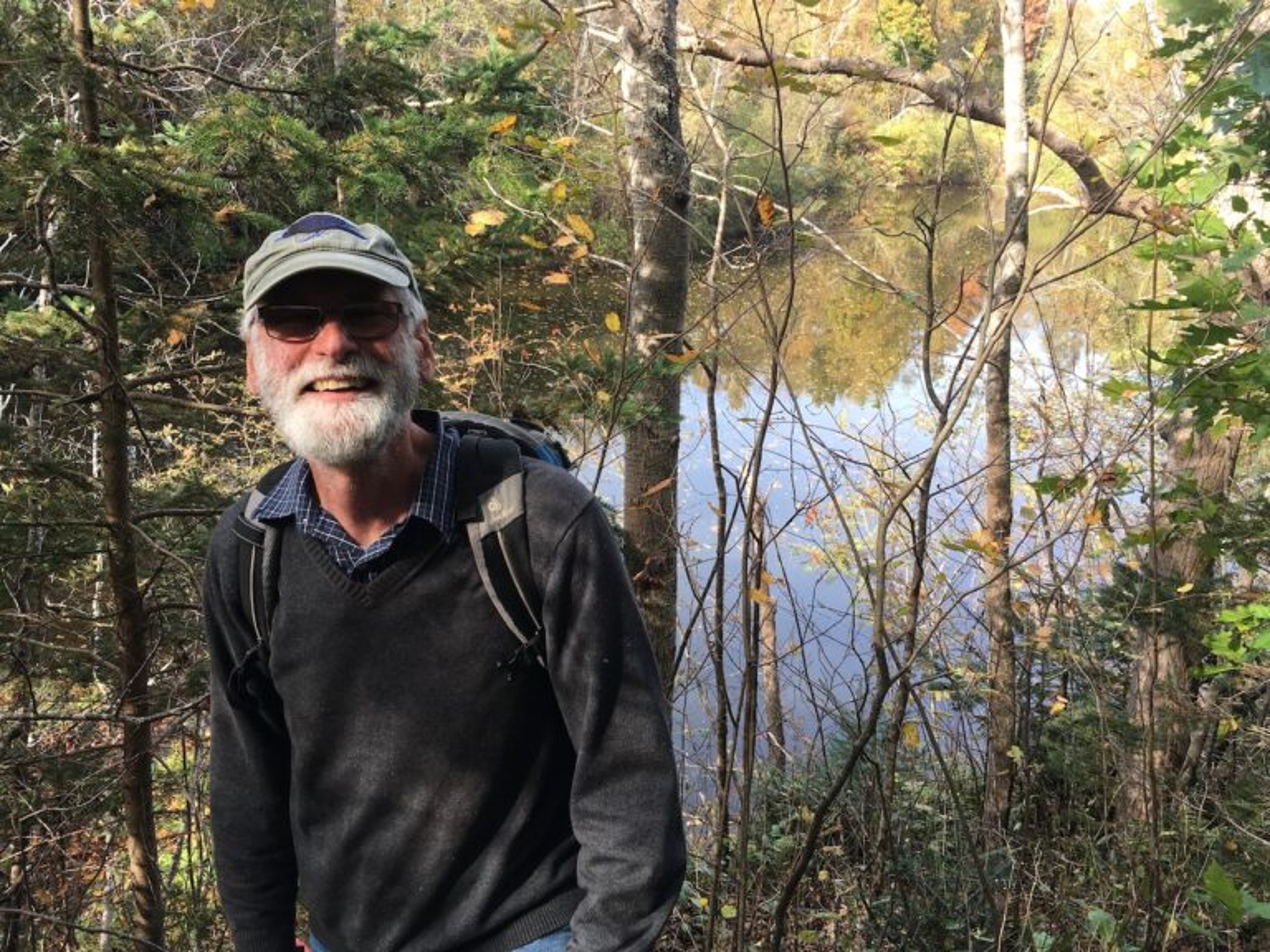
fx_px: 1064
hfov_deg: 61.7
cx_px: 635
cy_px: 476
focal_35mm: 29
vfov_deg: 48.2
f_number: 2.2
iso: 25
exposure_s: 1/126
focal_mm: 4.15
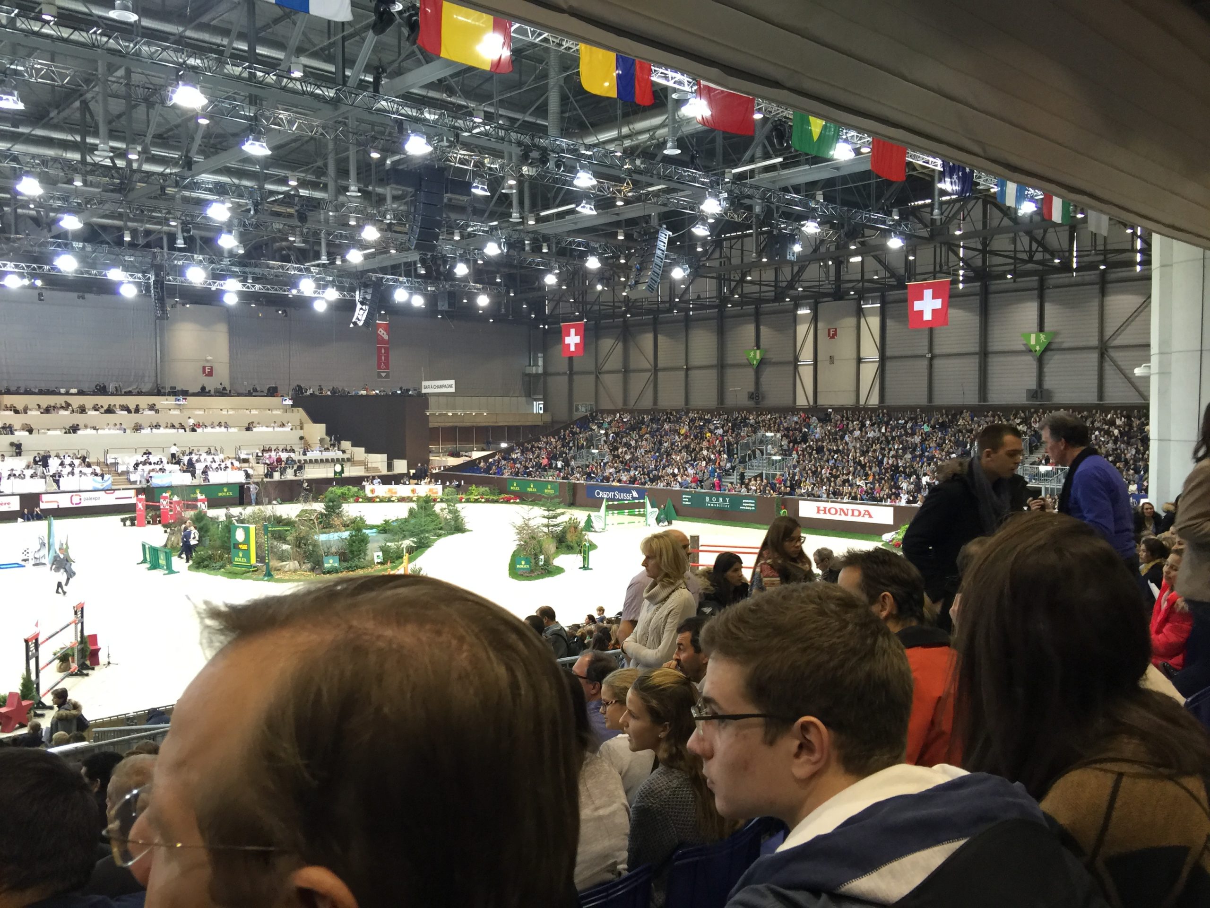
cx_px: 605
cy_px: 454
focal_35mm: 29
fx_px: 1014
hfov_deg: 61.7
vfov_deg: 48.2
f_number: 2.2
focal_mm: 4.15
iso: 64
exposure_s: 1/17
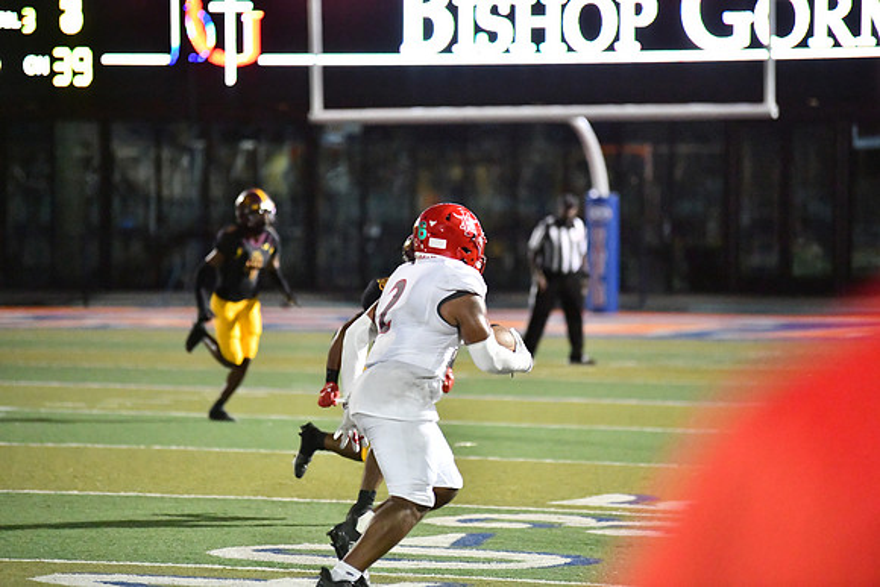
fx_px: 4890
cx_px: 440
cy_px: 294
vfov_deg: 6.9
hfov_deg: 10.3
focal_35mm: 200
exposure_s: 1/3200
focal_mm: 200
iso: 20000
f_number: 2.8
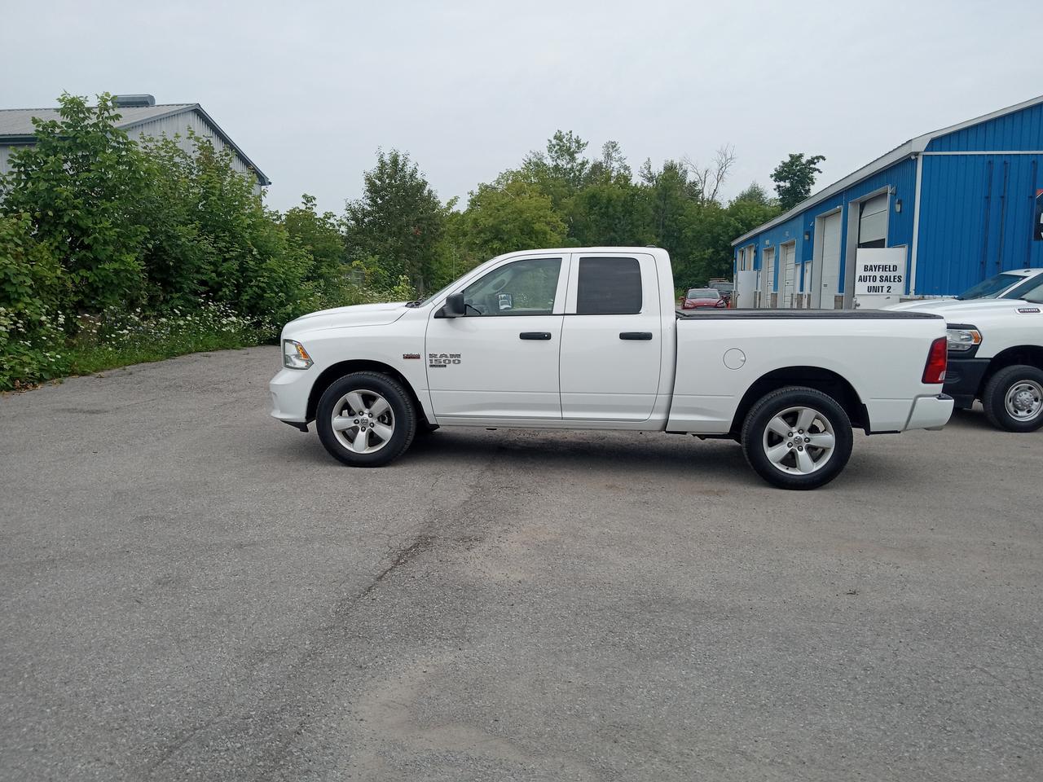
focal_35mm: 28
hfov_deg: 63.4
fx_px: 844
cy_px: 391
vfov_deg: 49.7
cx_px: 522
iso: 104
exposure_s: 1/1250
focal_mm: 3.71
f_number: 2.2
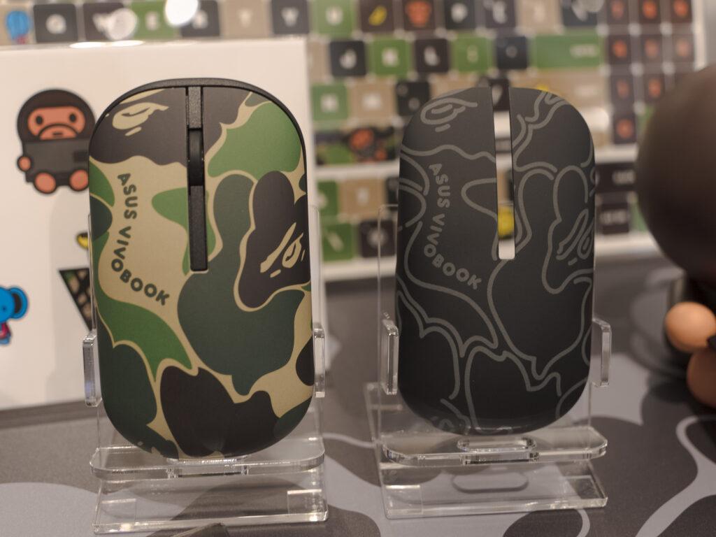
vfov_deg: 36.0
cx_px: 358
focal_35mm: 40
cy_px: 268
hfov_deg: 46.8
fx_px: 827
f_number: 4
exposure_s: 1/25
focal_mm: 37
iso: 1000
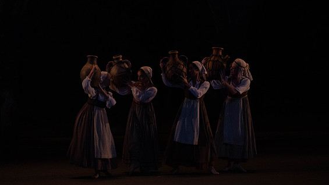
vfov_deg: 3.8
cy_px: 90
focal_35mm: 316
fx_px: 2757
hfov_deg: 6.8
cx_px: 164
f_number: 5.6
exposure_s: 1/250
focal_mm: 294
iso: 8000
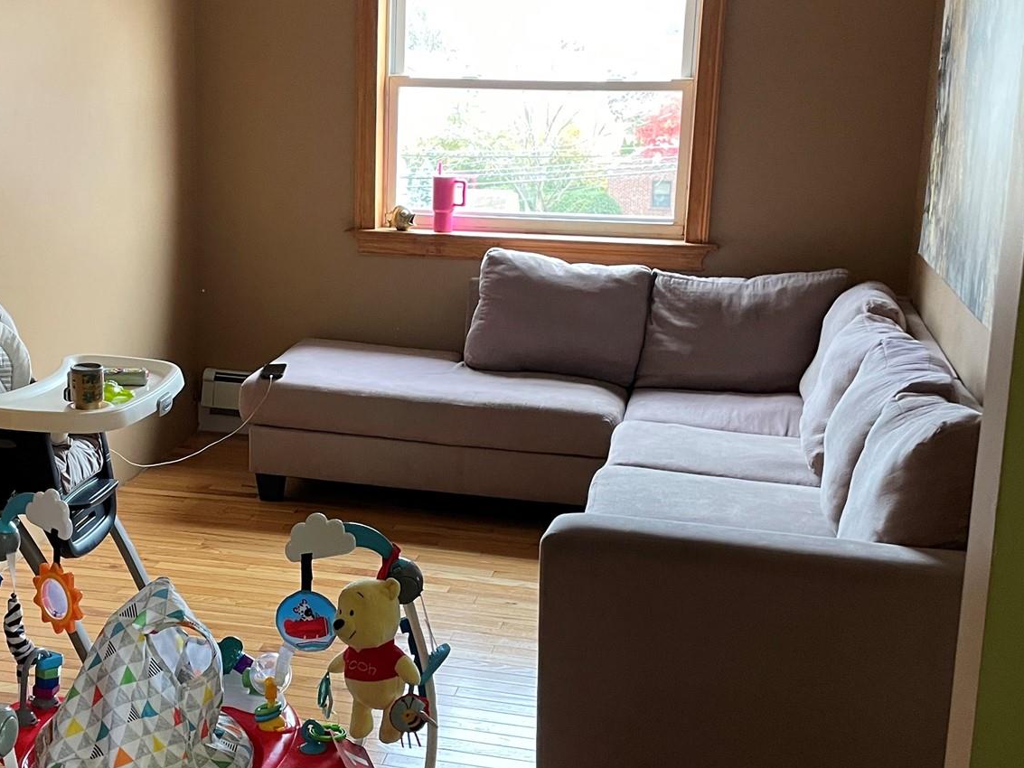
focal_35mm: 47
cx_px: 320
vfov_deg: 30.9
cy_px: 361
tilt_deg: -10.9
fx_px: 1390
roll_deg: -0.3
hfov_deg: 39.8
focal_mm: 4.2
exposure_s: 1/60
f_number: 1.6
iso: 250
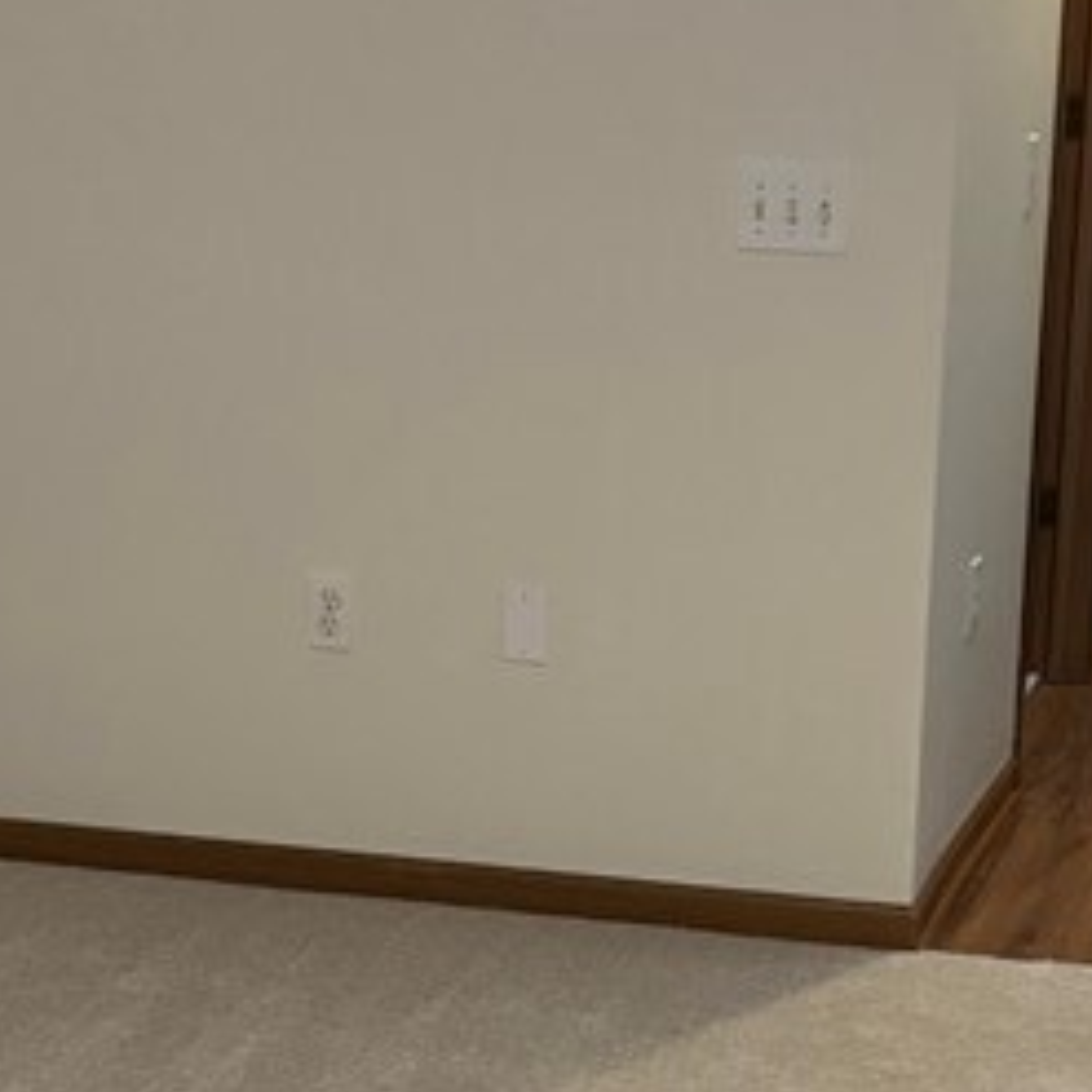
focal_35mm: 88
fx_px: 3141
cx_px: 597
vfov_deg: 19.5
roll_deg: -0.8
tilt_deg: -17.2
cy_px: 897
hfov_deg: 19.7
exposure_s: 1/60
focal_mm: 6.76
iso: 500
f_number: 1.78
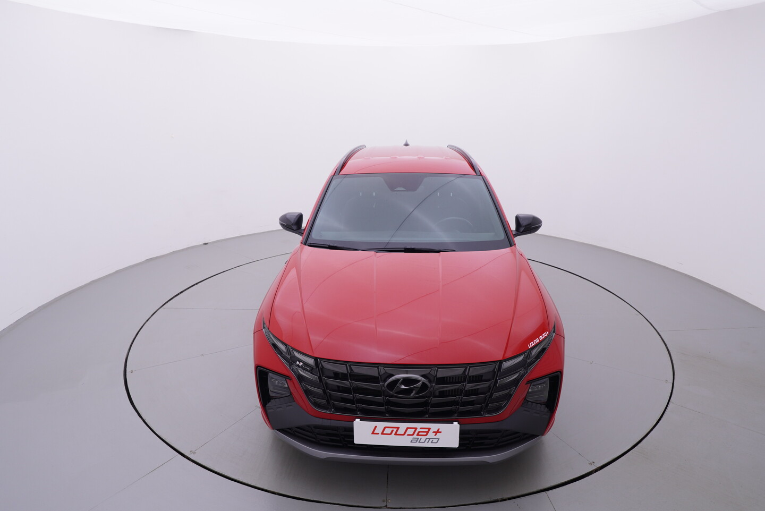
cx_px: 382
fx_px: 478
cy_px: 256
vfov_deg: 56.2
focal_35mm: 22
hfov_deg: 77.3
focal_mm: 15
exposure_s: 1/80
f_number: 5
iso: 200
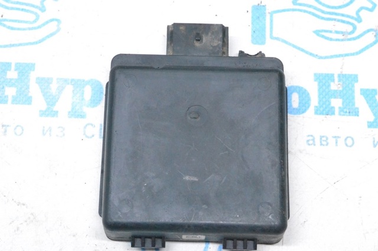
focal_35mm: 82
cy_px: 126
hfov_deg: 24.6
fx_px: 866
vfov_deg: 16.5
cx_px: 189
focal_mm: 55
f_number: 9
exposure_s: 1/160
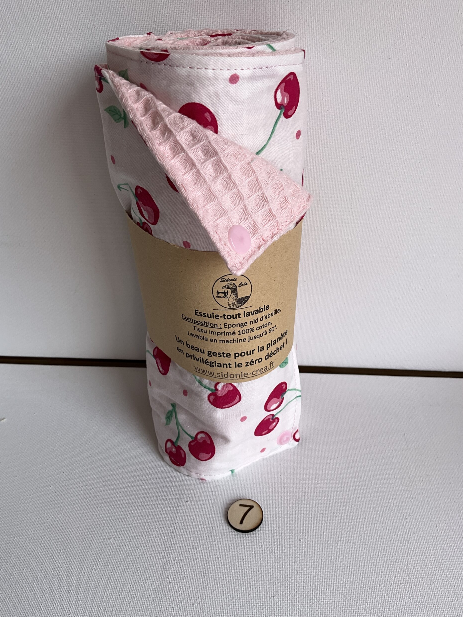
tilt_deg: -36.2
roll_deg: +2.0
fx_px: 535
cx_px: 239
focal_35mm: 30
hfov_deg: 46.8
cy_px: 311
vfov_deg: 60.0
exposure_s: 1/270
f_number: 1.8
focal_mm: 3
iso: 16
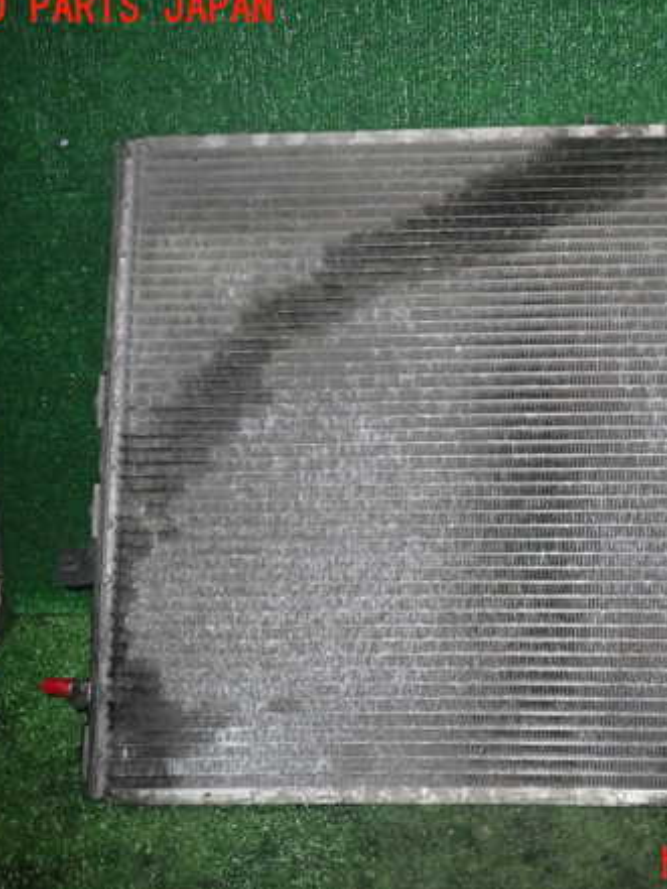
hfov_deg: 40.5
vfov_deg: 53.9
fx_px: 873
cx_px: 512
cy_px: 437
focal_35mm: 34
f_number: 5.6
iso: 400
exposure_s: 1/30
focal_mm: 4.5
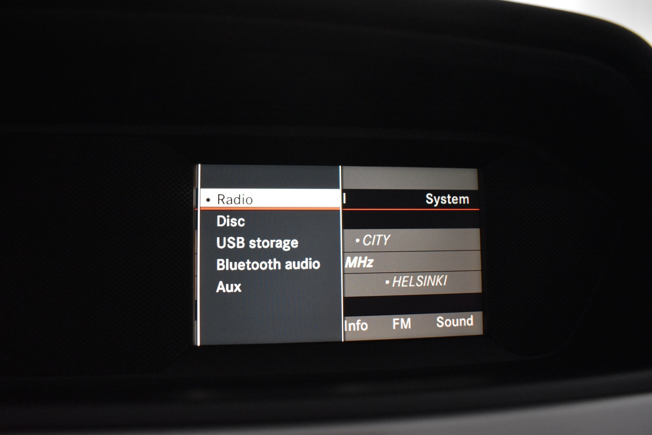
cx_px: 326
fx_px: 489
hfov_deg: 67.4
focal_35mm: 27
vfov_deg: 47.9
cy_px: 218
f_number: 3.5
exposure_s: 1/125
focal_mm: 18
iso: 3200
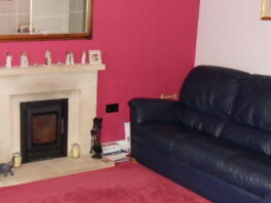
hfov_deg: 35.8
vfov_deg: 27.5
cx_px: 87
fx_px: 415
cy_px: 102
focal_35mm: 53
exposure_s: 1/30
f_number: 3.3
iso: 320
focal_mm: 4.2
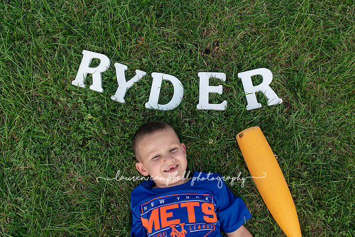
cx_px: 178
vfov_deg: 37.9
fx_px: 345
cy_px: 118
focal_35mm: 35
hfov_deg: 54.4
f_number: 6.3
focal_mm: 35
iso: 400
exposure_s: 1/160
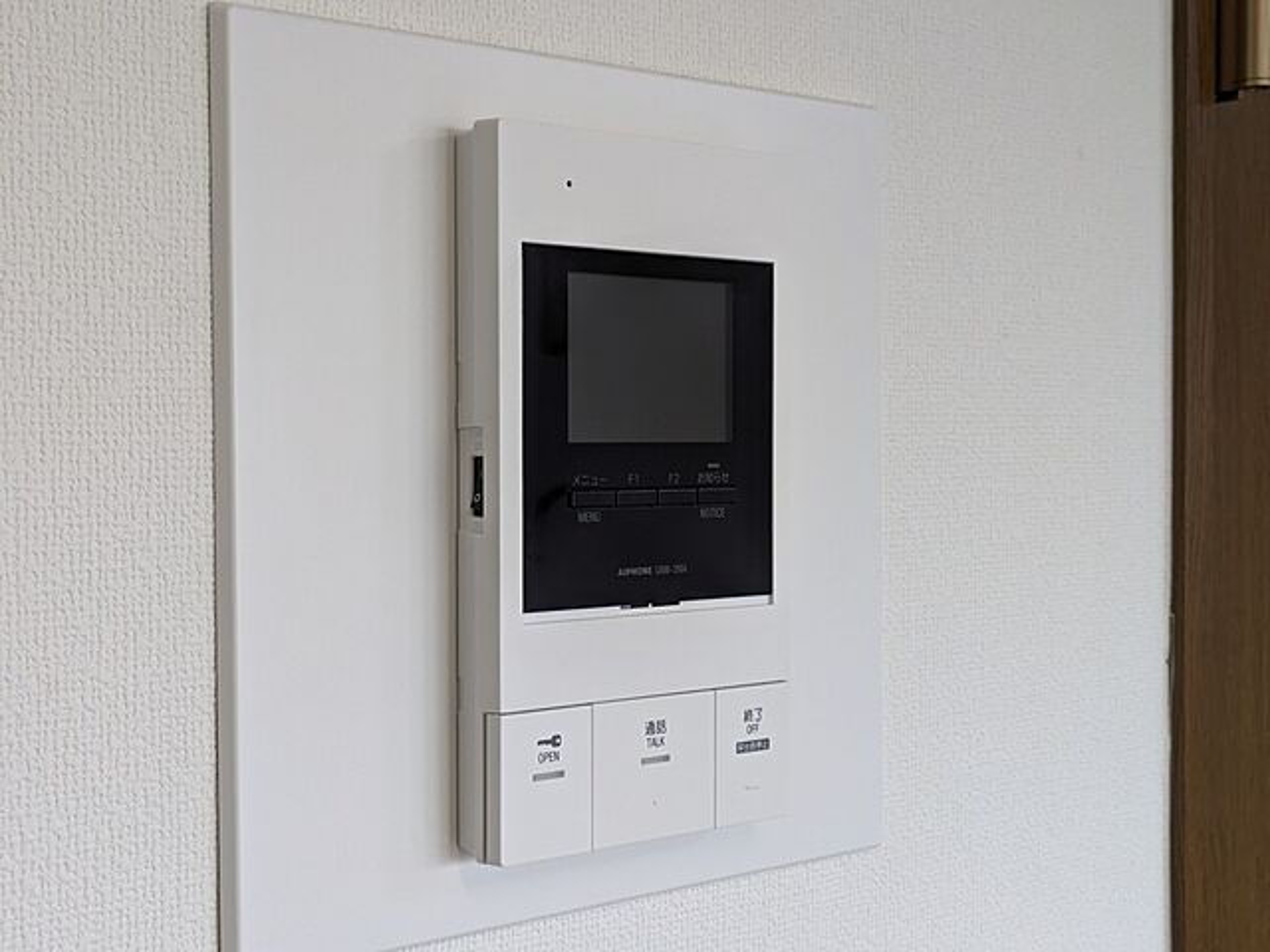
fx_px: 1871
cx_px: 635
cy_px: 476
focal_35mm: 51
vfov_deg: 28.6
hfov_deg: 37.5
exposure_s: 1/120
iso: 147
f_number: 1.89
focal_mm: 5.43
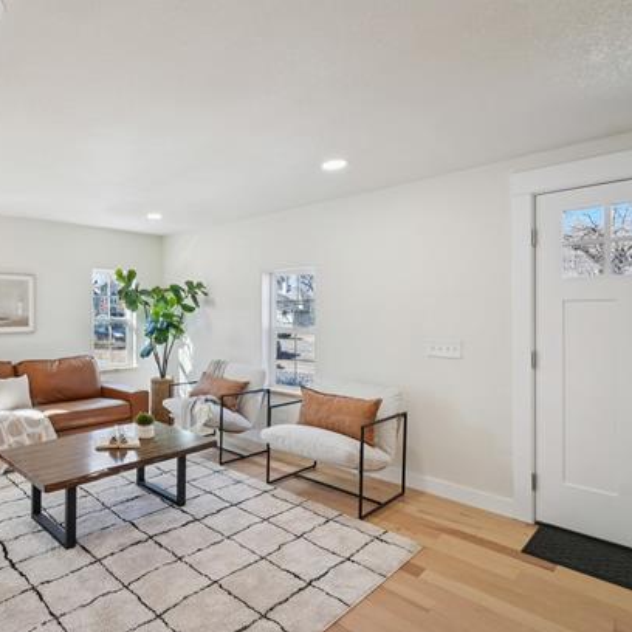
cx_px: 163
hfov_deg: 70.1
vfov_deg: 74.8
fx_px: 413
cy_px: 318
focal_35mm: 20
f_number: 8
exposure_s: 1/60
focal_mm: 10
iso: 800
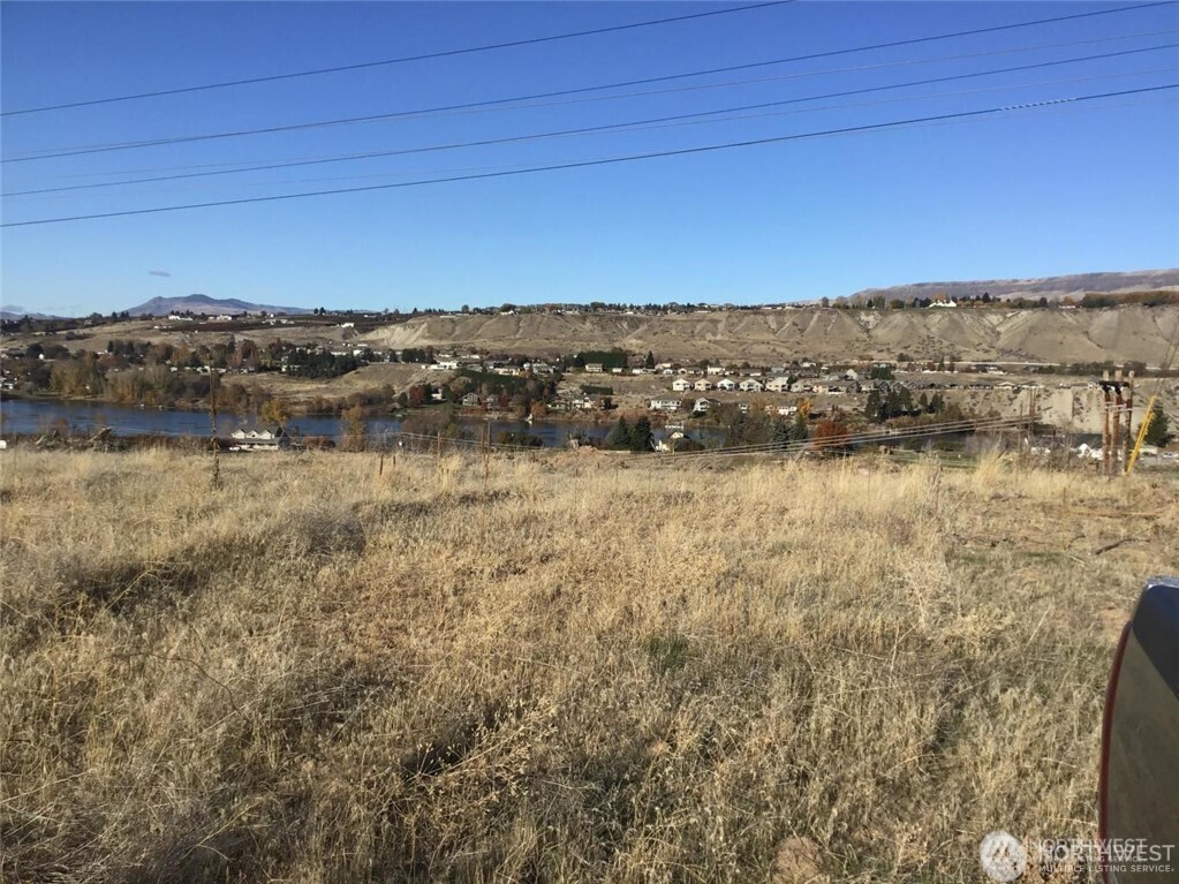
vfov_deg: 45.4
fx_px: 1056
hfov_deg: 58.4
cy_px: 442
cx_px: 590
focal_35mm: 31
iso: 25
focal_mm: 3.3
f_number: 2.4
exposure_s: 1/1733
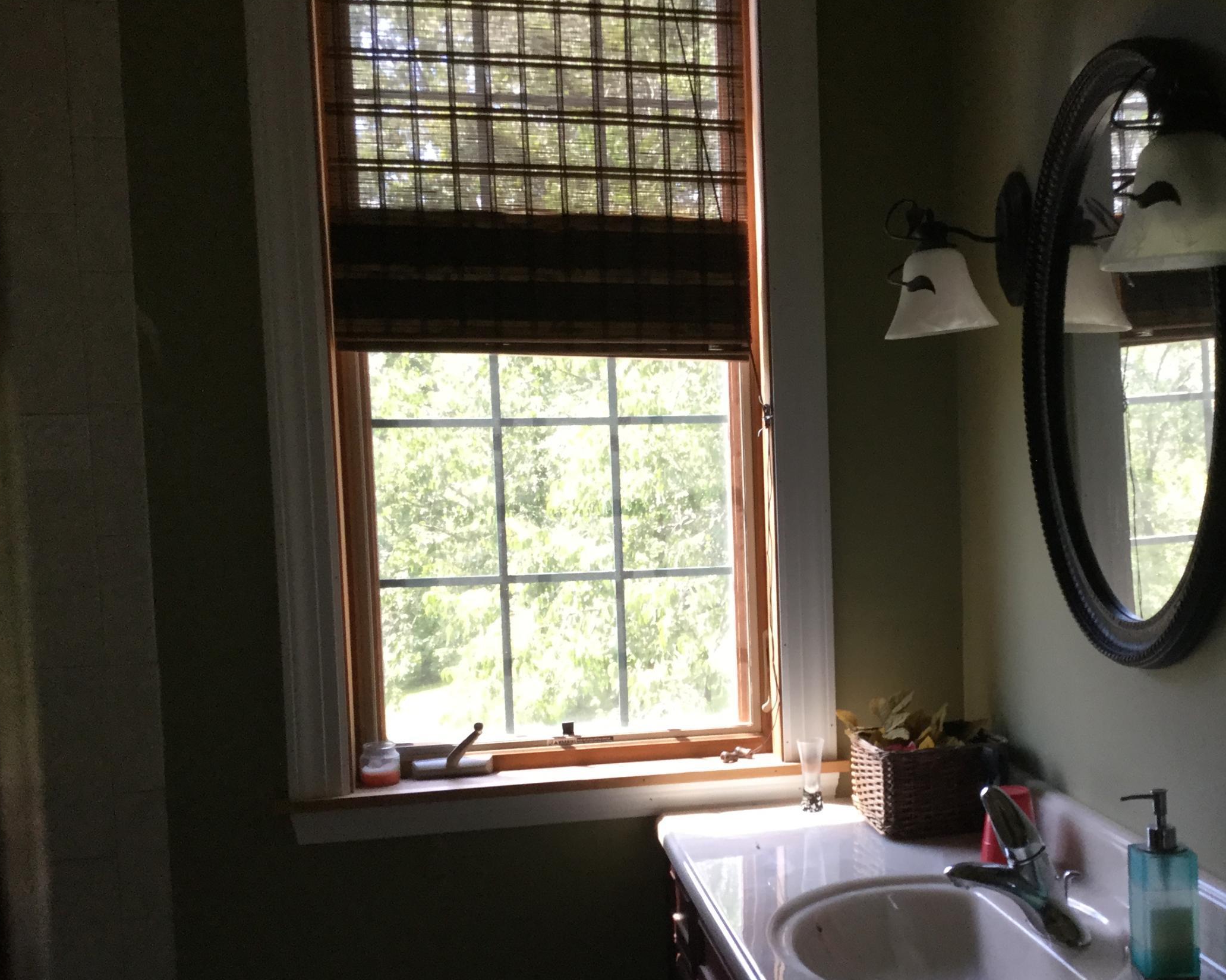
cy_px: 595
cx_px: 844
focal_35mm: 44
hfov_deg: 41.3
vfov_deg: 34.0
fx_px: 1596
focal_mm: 3.3
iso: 32
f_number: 2.4
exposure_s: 1/30
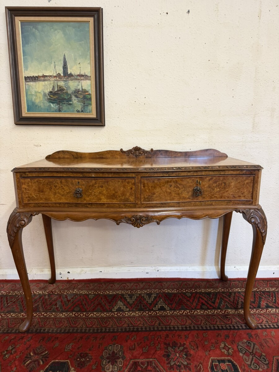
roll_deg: +0.4
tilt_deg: -11.9
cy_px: 186
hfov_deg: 56.8
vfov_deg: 71.6
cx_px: 140
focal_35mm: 24
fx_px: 258
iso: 200
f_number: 1.78
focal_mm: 6.76
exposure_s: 1/100
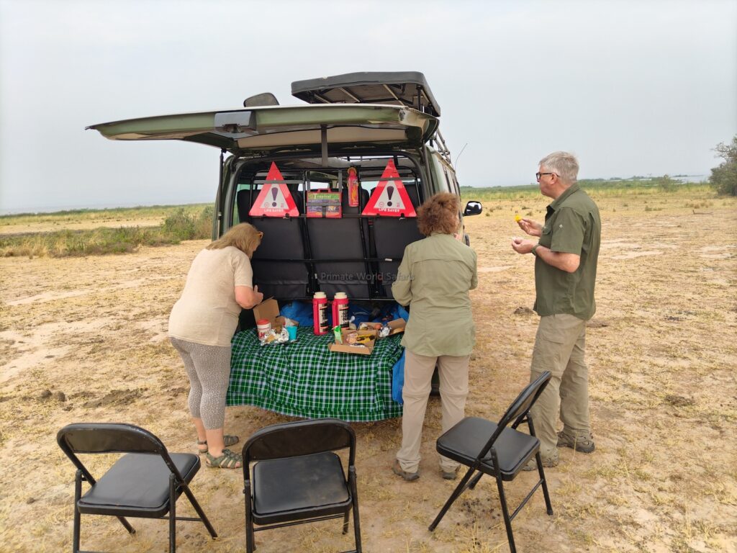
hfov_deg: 67.3
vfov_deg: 53.1
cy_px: 276
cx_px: 368
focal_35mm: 26
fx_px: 554
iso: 100
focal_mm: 4.7
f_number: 1.8
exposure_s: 1/370
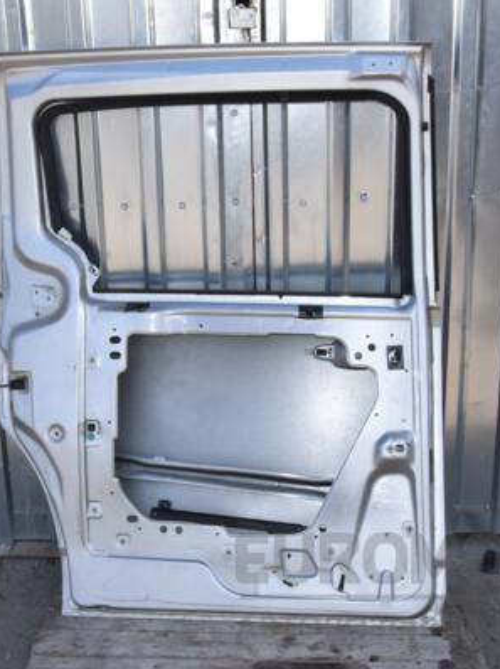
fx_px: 926
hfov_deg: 30.2
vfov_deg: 39.7
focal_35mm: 48
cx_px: 204
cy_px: 334
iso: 800
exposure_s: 1/200
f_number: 20
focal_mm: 22
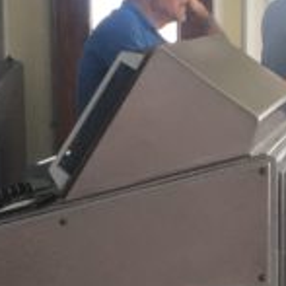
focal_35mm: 179
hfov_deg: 9.7
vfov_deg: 9.7
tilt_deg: -11.0
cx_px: 302
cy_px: 307
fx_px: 1673
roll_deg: -1.7
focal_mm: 4.15
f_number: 2.2
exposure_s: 1/50
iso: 32
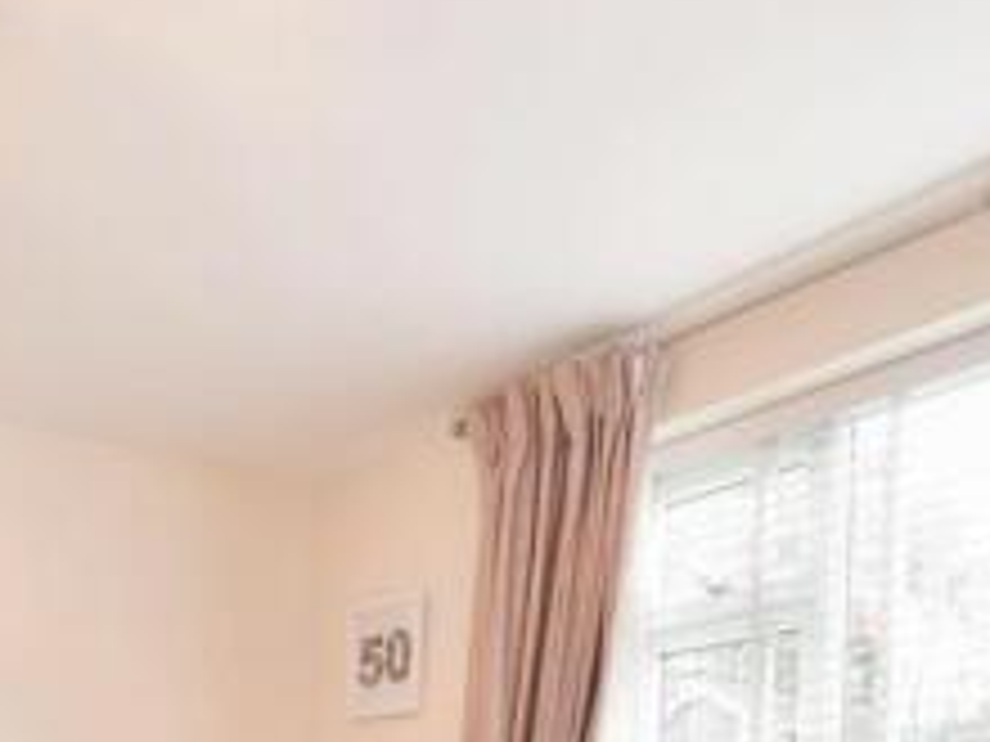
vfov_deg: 28.2
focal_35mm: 43
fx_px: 1230
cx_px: 202
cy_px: 947
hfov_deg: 42.0
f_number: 7.1
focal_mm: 10
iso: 400
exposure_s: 1/2
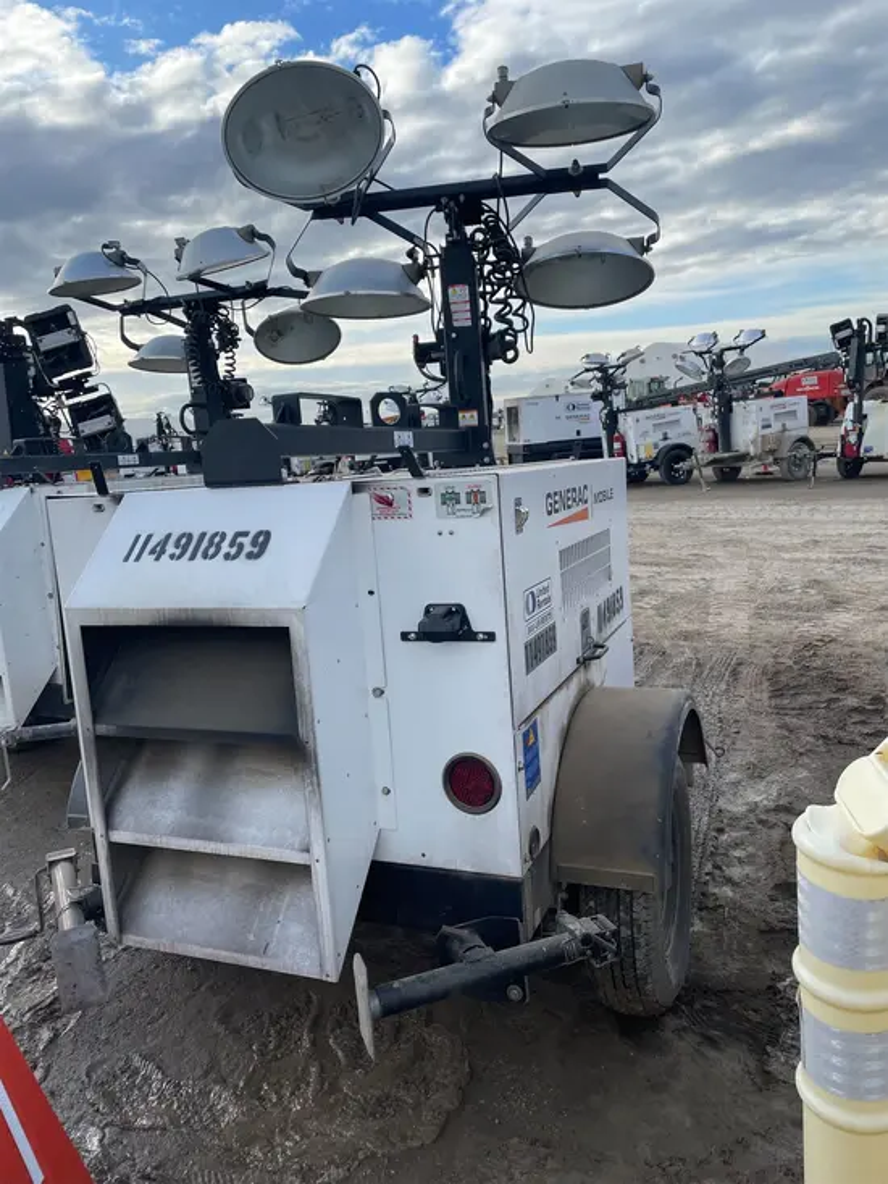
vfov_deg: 67.3
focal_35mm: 26
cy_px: 592
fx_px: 889
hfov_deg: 53.1
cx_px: 444
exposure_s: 1/1742
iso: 32
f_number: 1.6
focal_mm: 4.2
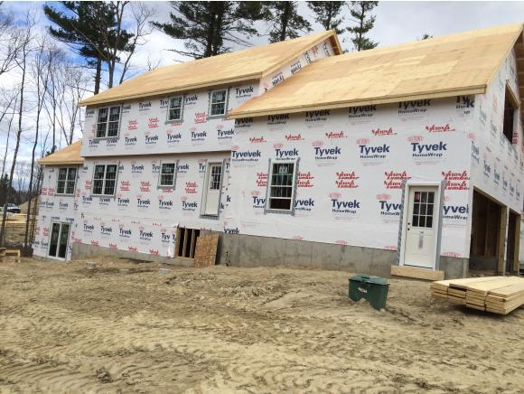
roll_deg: -4.8
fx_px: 439
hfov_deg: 61.6
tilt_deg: +4.0
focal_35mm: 29
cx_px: 262
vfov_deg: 48.3
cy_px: 197
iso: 32
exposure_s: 1/2053
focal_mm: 4.15
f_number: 2.2
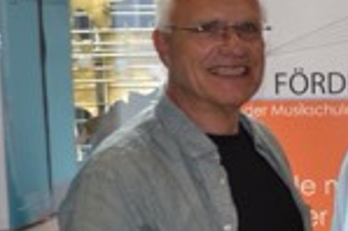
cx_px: 458
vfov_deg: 11.6
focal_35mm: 116
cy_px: 245
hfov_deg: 16.6
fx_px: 1120
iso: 400
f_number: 4
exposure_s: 1/100
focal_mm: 24
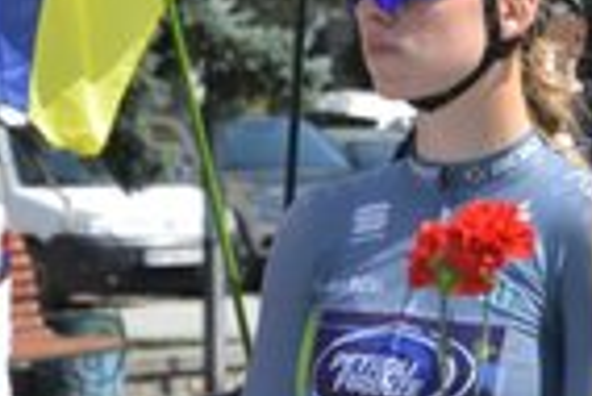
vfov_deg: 5.3
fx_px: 4313
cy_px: 123
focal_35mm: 262
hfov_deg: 7.8
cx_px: 646
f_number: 6.3
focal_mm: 62
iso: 100
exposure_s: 1/250
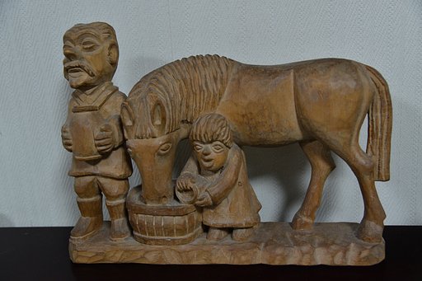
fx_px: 469
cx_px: 211
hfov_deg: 48.5
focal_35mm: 40
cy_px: 140
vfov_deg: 33.4
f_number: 4
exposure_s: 1/40
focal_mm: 40
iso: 900
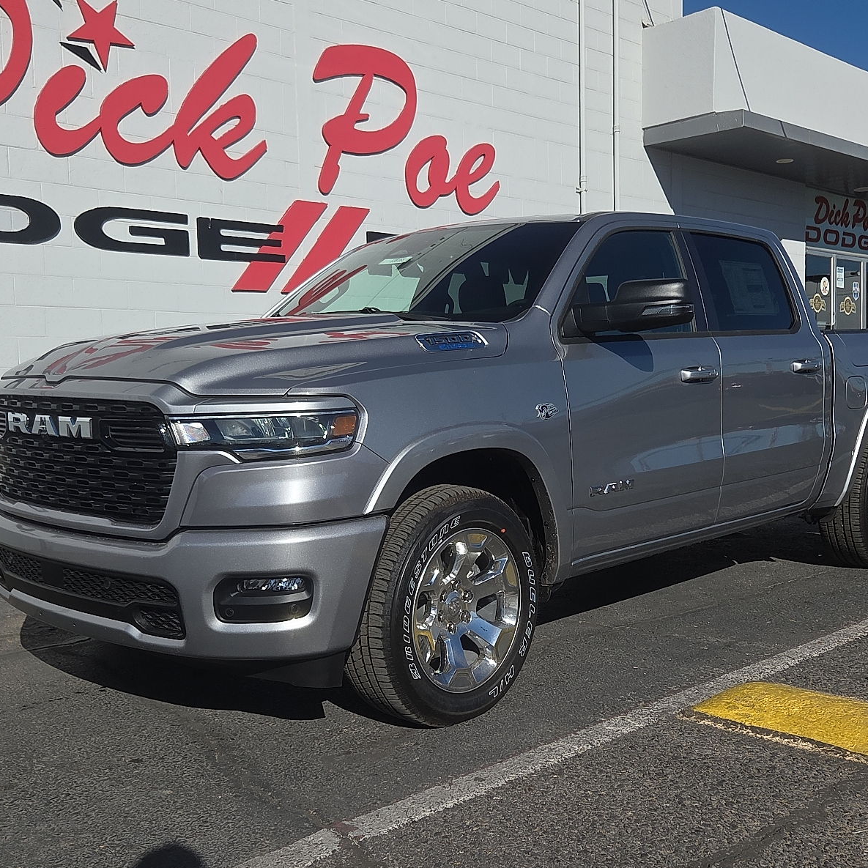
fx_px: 1050
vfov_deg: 44.9
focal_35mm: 37
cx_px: 391
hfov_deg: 44.9
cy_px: 434
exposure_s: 1/10000
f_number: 1.8
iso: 55
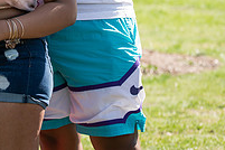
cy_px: -65
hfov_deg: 8.6
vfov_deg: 5.7
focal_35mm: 237
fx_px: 1481
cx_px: -3
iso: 125
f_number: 4
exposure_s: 1/500
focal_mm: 82
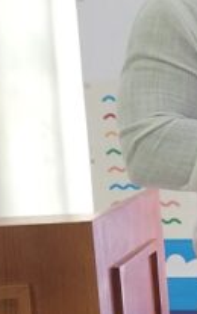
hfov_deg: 10.4
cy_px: 218
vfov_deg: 20.5
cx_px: 532
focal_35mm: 101
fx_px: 868
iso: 200
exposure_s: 1/120
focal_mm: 5.4
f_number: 1.8
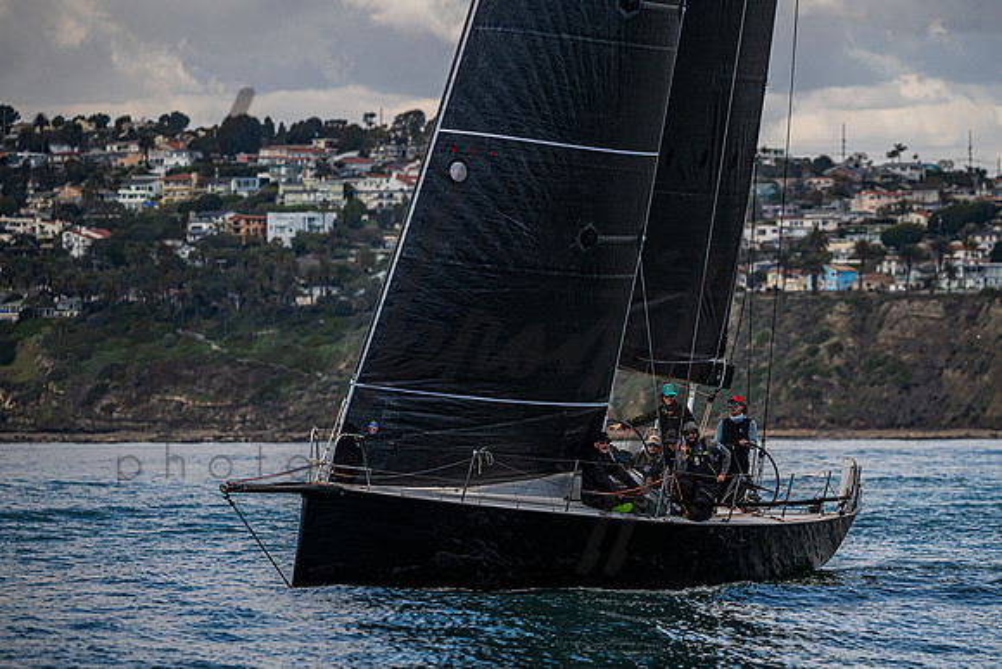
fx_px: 8377
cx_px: 542
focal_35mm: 301
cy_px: 348
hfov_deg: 6.8
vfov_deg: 4.6
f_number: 5.6
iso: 400
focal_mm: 240
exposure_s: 1/5000
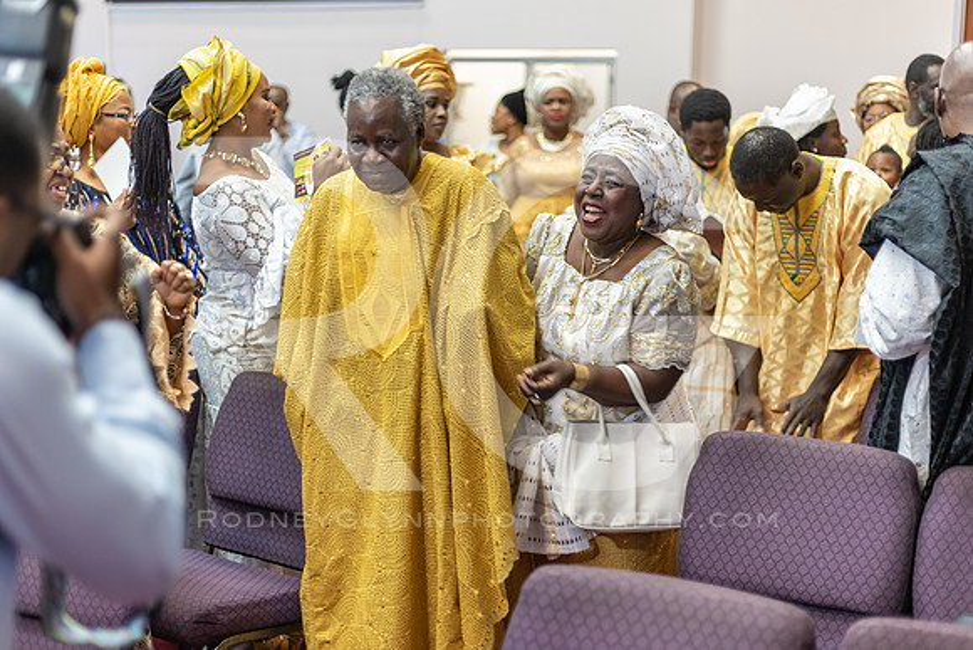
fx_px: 1403
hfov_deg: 38.2
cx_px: 486
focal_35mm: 52
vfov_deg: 26.1
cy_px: 325
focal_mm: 50
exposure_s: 1/100
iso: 640
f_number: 1.8
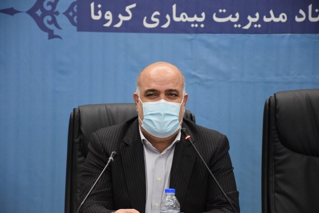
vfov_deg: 9.1
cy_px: 106
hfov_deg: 13.7
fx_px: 1329
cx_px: 160
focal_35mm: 150
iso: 2800
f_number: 5.6
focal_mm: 100
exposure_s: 1/60
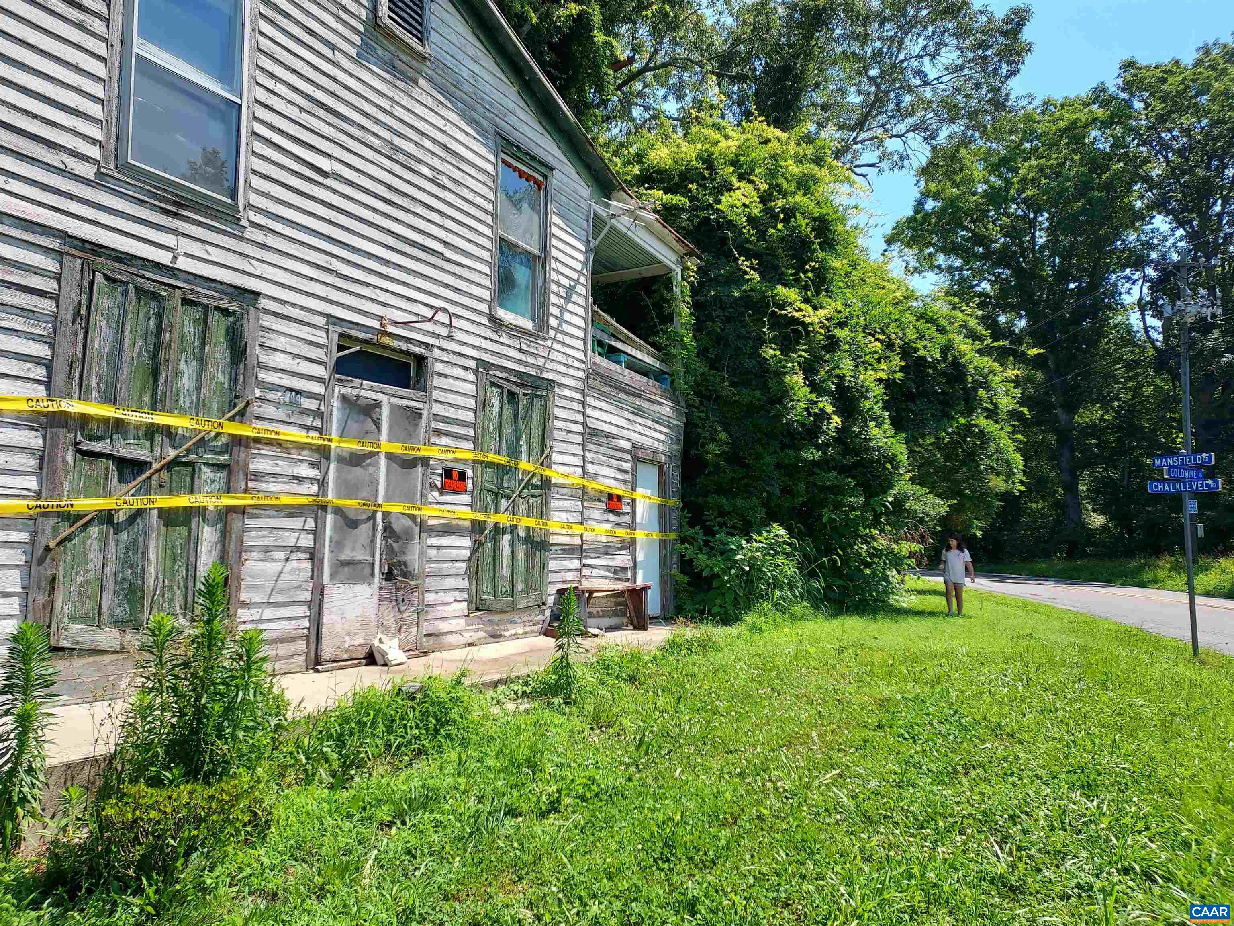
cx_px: 617
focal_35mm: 24
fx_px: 856
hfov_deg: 71.6
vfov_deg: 56.8
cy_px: 463
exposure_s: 1/772
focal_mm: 4.6
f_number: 1.8
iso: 40
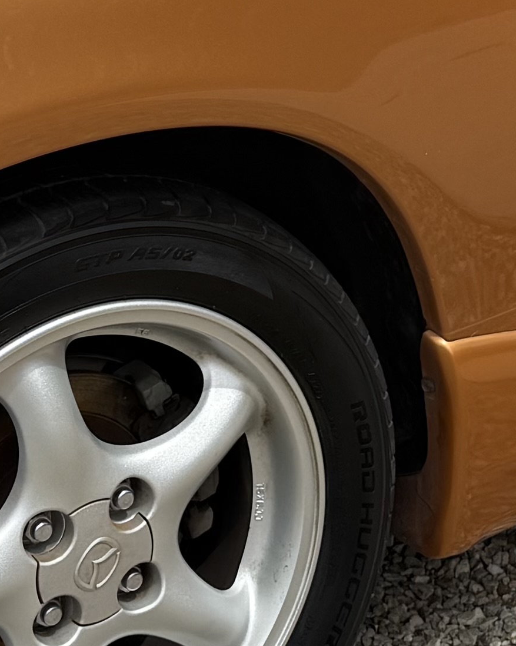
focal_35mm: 122
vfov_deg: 15.5
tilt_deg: -16.3
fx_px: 2330
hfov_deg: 12.6
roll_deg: +1.3
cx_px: 252
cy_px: 26
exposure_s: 1/3584
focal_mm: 6.76
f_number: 1.78
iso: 80
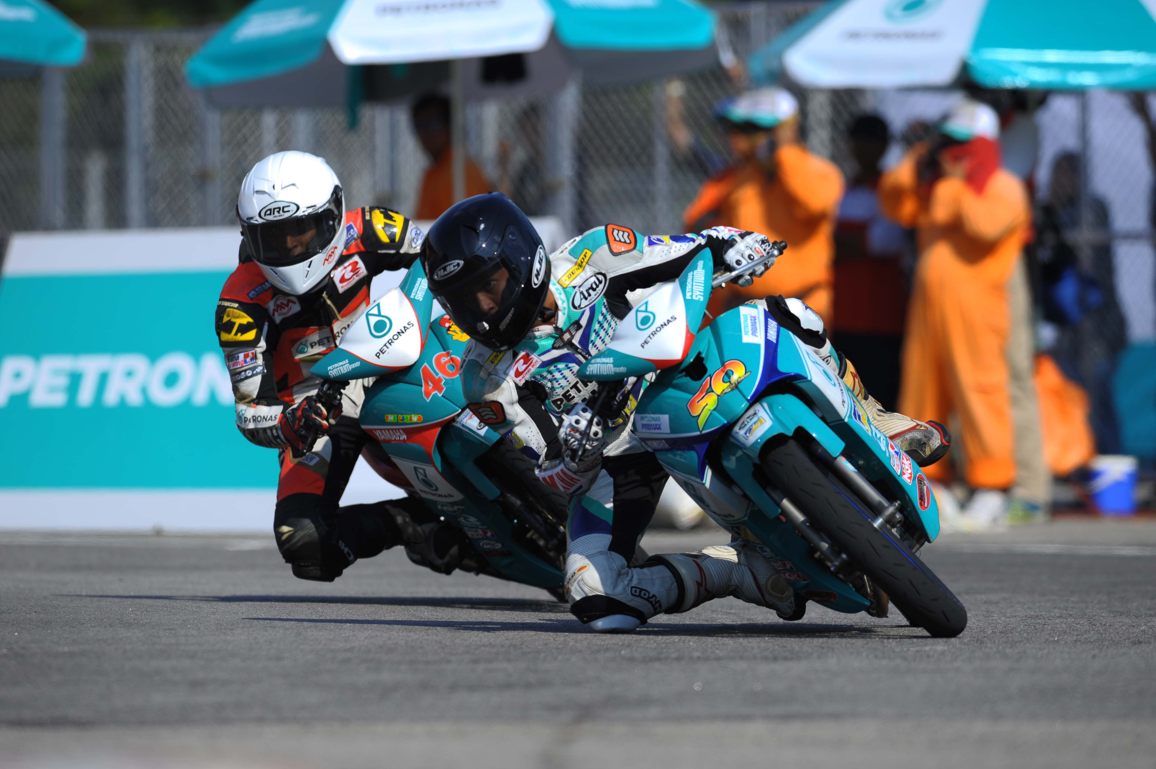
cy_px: 384
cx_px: 578
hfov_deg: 5.2
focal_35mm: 400
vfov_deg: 3.4
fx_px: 12836
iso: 100
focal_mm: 400
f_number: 6.3
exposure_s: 1/1600
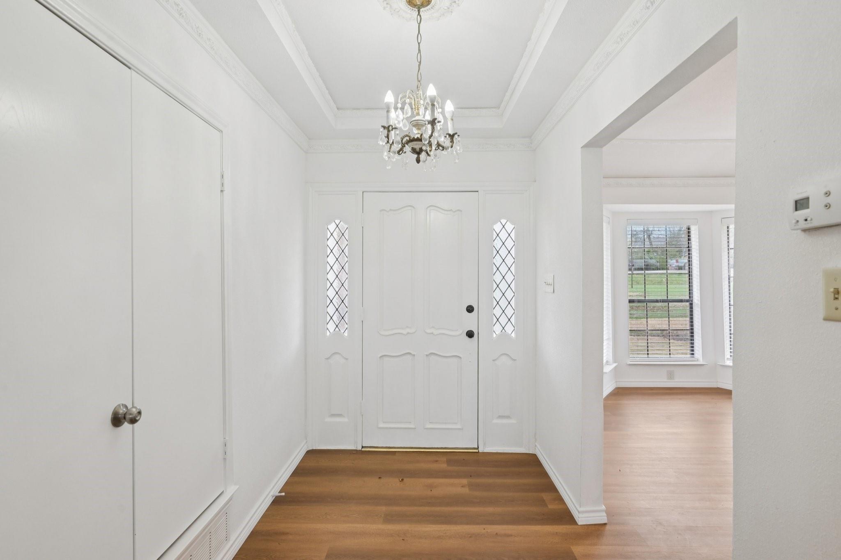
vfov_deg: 67.4
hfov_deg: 90.0
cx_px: 420
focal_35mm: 18
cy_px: 280
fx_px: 420
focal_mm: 18
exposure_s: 1/60
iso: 400
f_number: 8
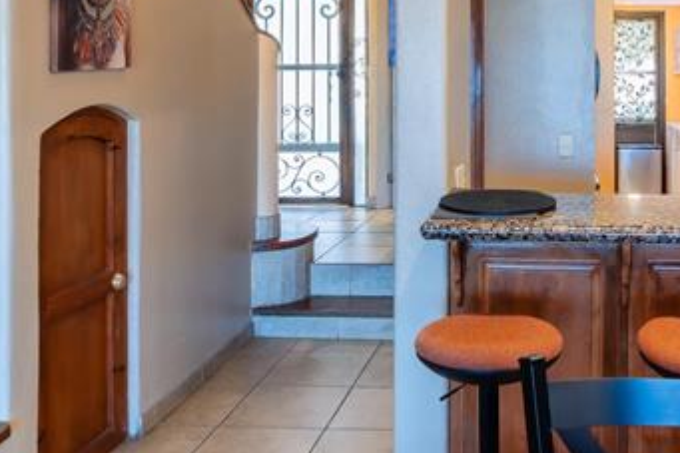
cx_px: 536
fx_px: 793
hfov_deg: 44.3
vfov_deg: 30.6
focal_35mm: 42
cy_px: 52
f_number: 4
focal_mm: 14
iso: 800
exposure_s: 1/60
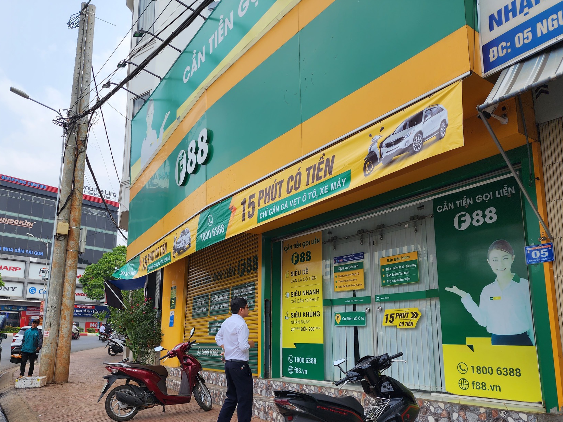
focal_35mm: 28
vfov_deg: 49.4
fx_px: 455
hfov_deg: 63.4
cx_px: 267
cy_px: 256
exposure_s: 1/773
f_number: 1.8
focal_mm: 6.4
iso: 12
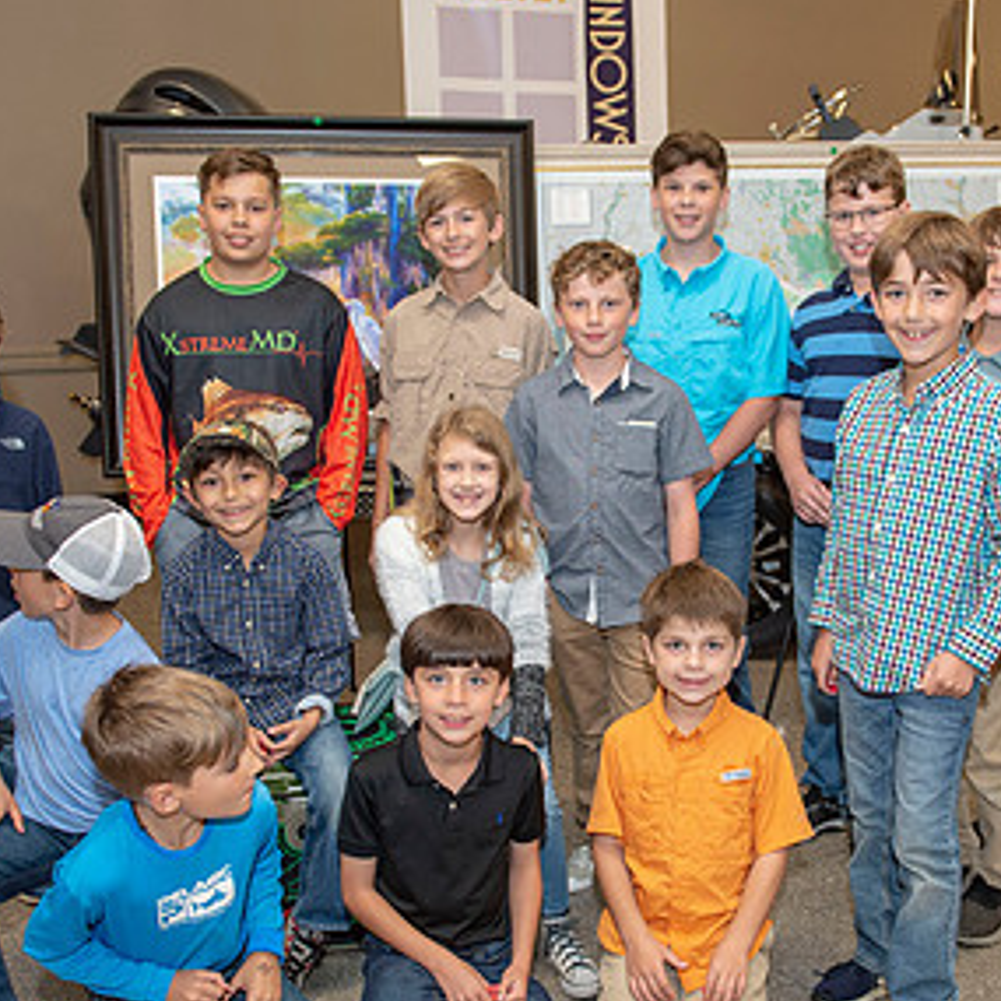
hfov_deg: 37.4
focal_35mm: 45
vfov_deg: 37.4
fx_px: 1472
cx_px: 604
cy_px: 615
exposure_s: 1/100
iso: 800
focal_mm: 26
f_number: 3.5
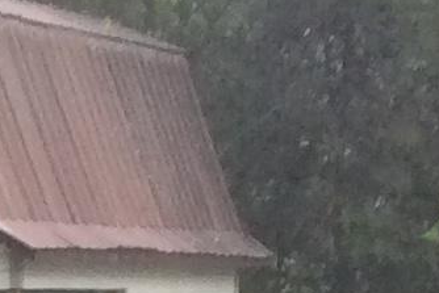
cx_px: -198
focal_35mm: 258
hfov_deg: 7.8
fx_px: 3147
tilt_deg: -10.0
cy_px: 657
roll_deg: +0.2
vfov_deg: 5.2
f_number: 2.4
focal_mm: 3.3
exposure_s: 1/24
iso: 80
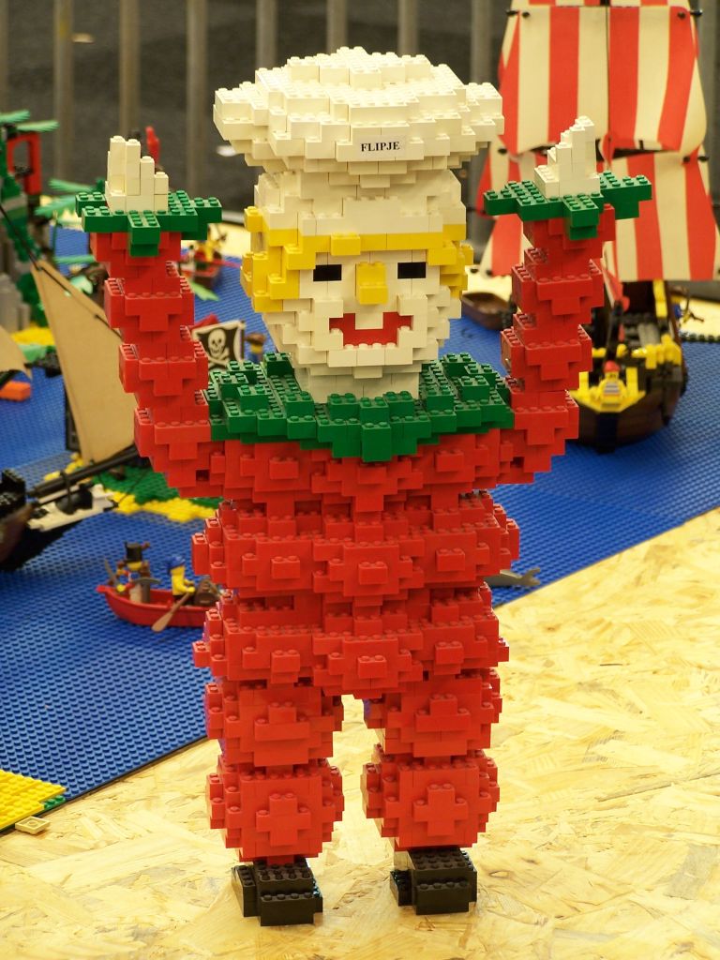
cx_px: 360
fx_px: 3855
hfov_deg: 10.7
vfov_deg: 14.2
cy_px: 480
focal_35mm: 139
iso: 80
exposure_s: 1/3
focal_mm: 23.1
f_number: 3.2
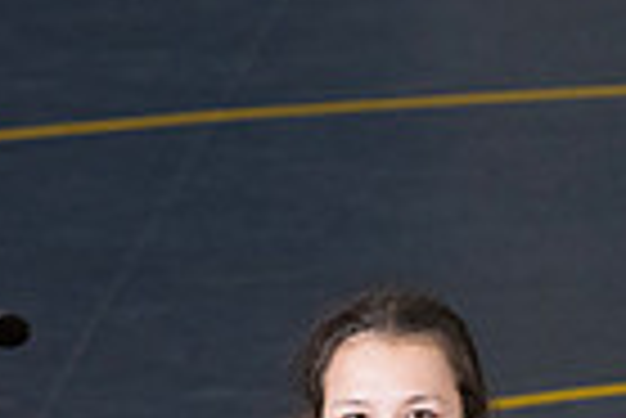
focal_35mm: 606
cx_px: 369
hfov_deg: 3.4
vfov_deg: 2.3
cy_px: 793
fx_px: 10549
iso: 1250
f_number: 5.6
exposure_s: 1/250
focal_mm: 145
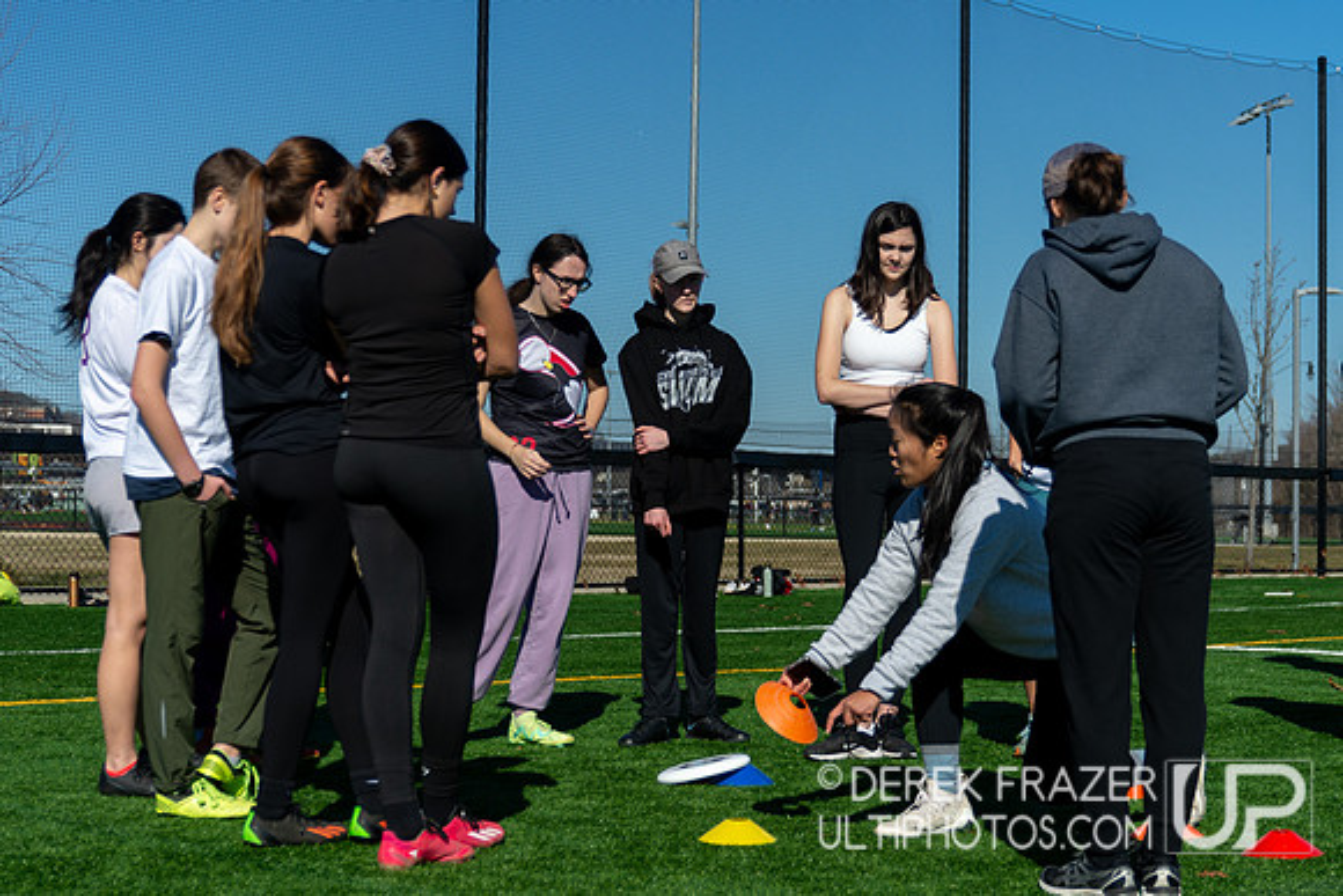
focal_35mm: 67
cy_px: 371
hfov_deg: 30.0
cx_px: 701
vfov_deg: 20.2
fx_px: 2508
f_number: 4.5
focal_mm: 55
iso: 160
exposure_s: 1/2000
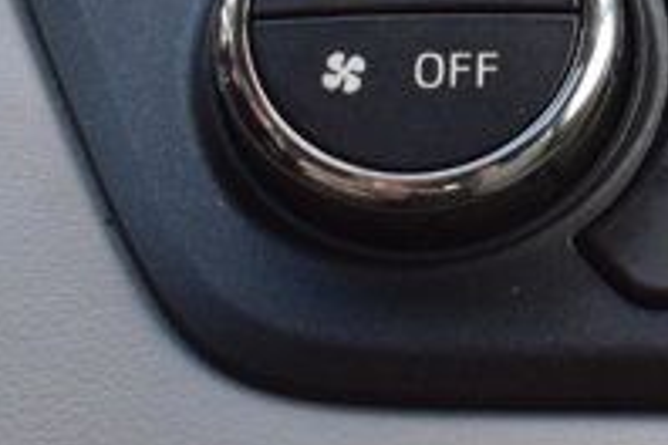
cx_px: 1211
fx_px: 3748
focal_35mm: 202
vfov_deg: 6.6
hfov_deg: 9.7
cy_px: -398
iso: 400
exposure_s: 1/30
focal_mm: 26
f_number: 7.1
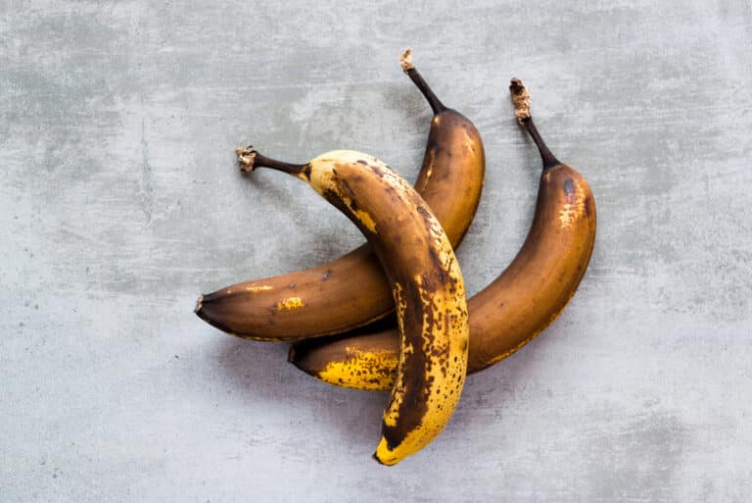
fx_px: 1045
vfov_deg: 27.0
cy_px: 252
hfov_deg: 39.6
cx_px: 376
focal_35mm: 50
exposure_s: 1/1.67
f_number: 7.1
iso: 100
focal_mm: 50
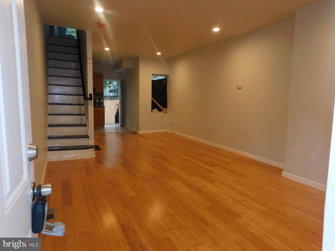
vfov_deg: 56.8
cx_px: 168
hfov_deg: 71.6
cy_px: 126
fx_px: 232
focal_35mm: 24
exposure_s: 1/30
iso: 200
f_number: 3
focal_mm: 4.1
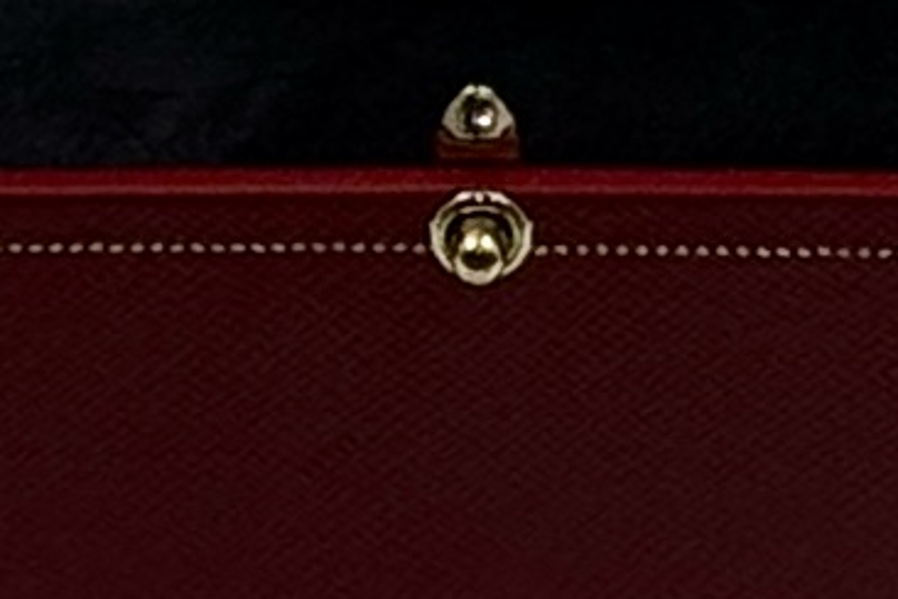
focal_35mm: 290
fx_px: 7233
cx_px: 467
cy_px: -597
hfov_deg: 7.1
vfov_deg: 4.7
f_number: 1.78
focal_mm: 6.76
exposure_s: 1/615
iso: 64
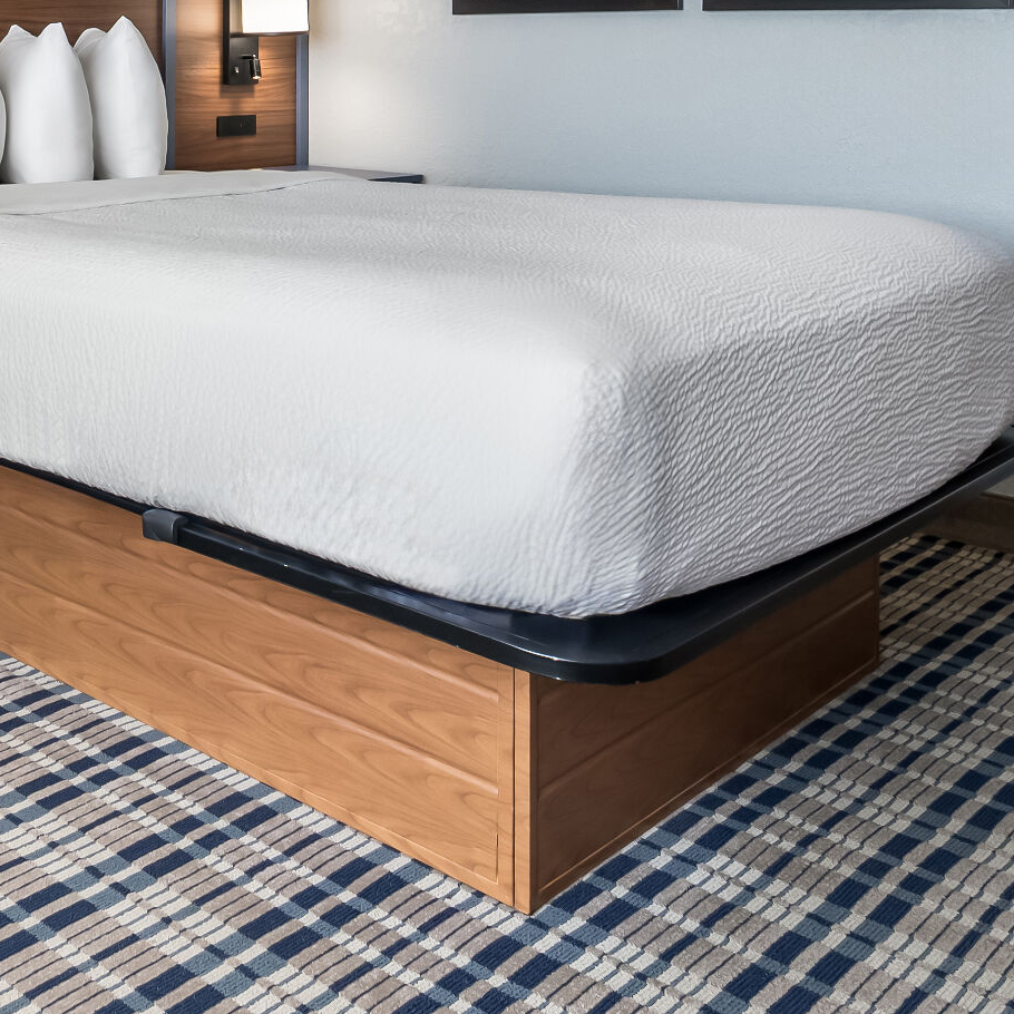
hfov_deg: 34.4
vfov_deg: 35.5
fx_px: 1438
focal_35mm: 43
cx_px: -60
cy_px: 26
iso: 400
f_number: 8
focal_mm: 15.5
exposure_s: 1/8
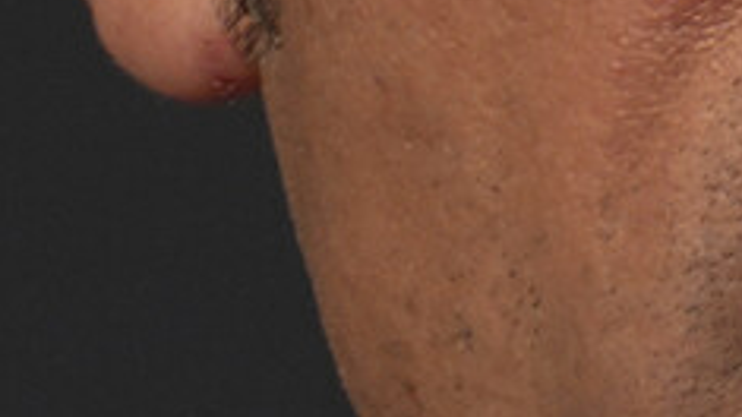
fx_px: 56172
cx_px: 1235
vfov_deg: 0.4
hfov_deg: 0.8
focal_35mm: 2856
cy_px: 321
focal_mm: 400
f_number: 5.6
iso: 125
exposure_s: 1/200
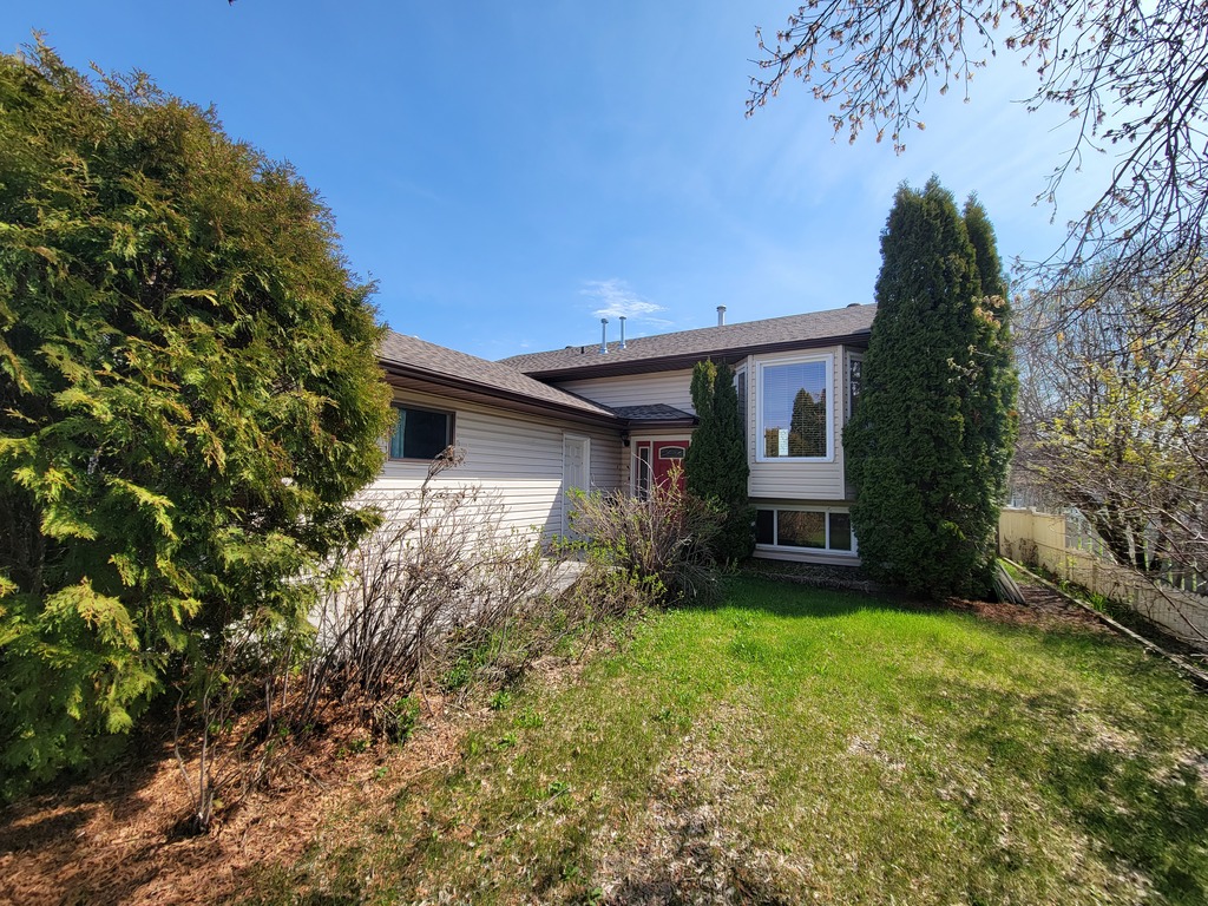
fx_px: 454
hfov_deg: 106.2
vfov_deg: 89.9
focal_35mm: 13
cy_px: 453
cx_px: 604
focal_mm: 2.2
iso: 50
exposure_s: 1/1182
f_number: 2.2
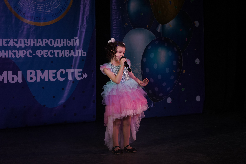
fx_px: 478
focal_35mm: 70
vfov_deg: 19.5
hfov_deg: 28.8
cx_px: 123
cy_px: 82
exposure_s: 1/400
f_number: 5.6
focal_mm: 70
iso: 2000
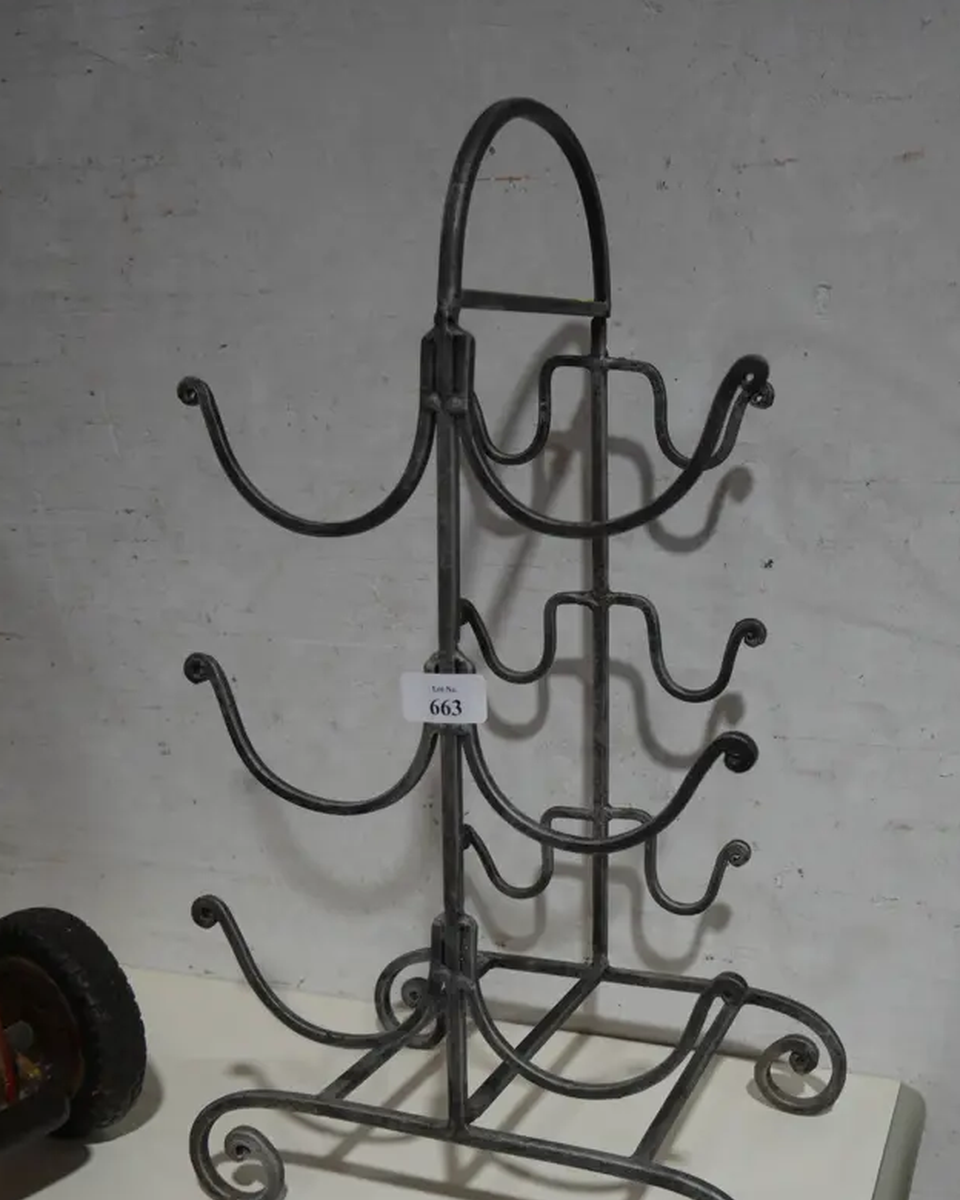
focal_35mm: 41
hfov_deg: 36.3
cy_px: 766
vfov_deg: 44.3
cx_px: 582
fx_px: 1456
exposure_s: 1/80
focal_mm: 16
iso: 200
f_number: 3.6
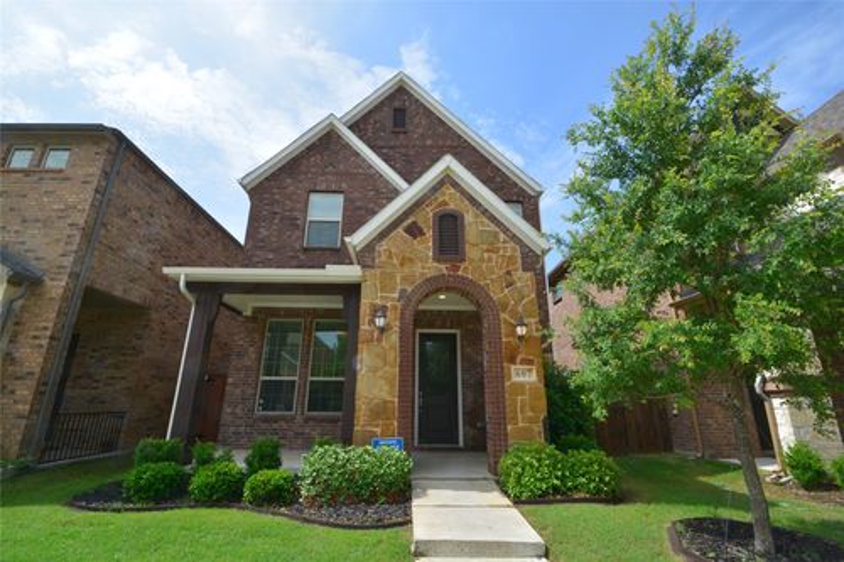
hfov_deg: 100.4
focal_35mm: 15
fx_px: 352
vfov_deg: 77.3
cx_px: 422
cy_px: 281
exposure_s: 1/250
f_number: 10
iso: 220
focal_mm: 10
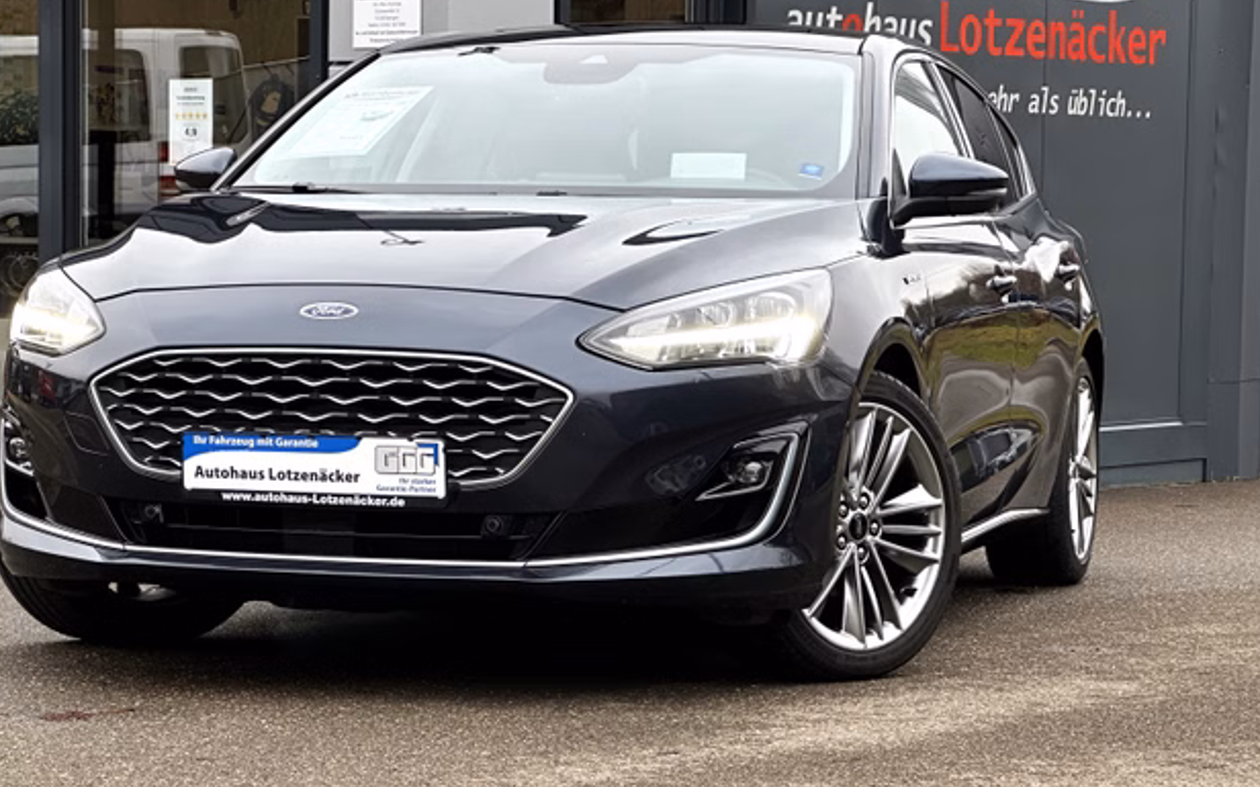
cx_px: 520
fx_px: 3640
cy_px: 452
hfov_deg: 19.6
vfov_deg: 12.3
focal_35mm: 106
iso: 64
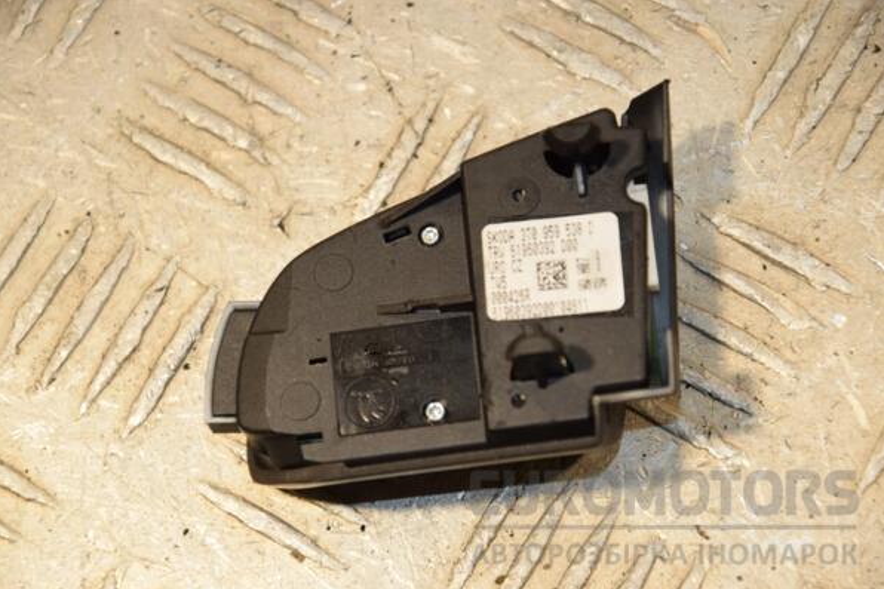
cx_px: 442
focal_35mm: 159
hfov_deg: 13.0
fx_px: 3891
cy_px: 295
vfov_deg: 8.7
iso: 800
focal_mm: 105
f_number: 6.3
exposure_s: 1/200
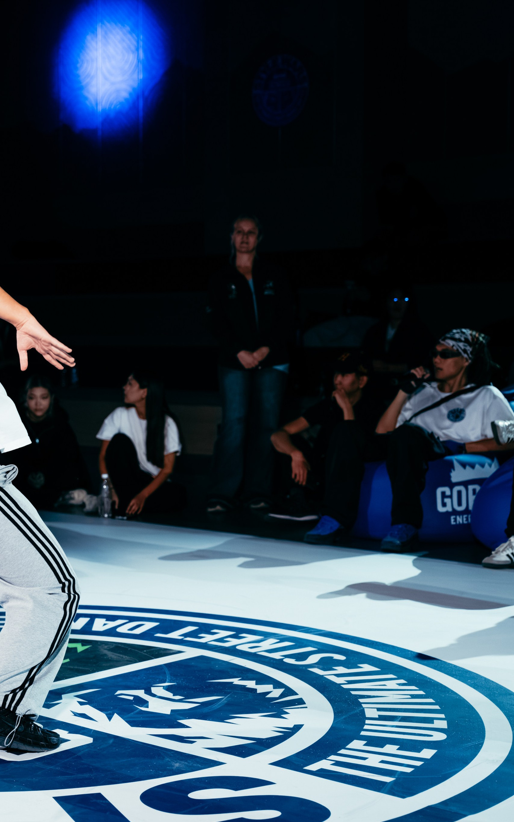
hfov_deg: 17.4
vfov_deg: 28.6
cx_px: -63
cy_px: 411
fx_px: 1613
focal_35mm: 72
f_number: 2.8
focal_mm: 47
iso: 3200
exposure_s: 1/800
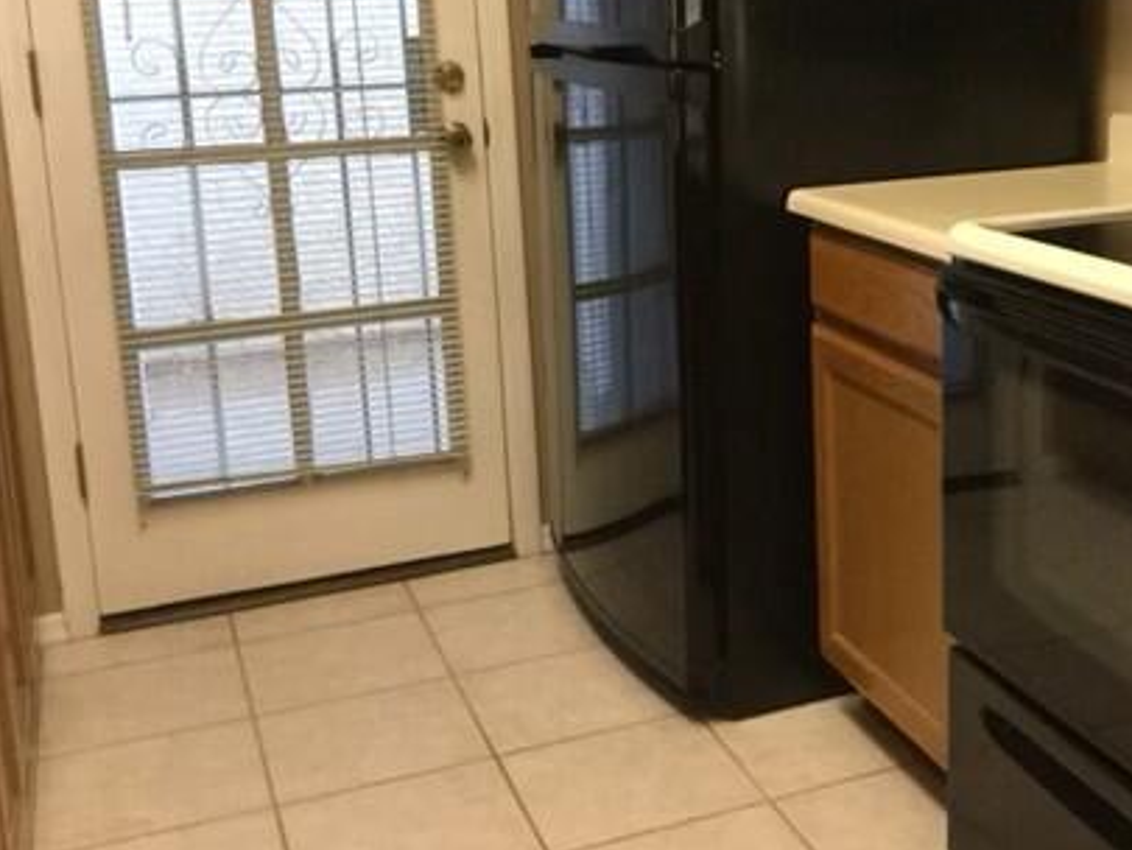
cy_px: 274
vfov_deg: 29.5
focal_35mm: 49
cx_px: 844
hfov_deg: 38.0
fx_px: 1603
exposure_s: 1/30
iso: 250
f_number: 2.4
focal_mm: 3.3
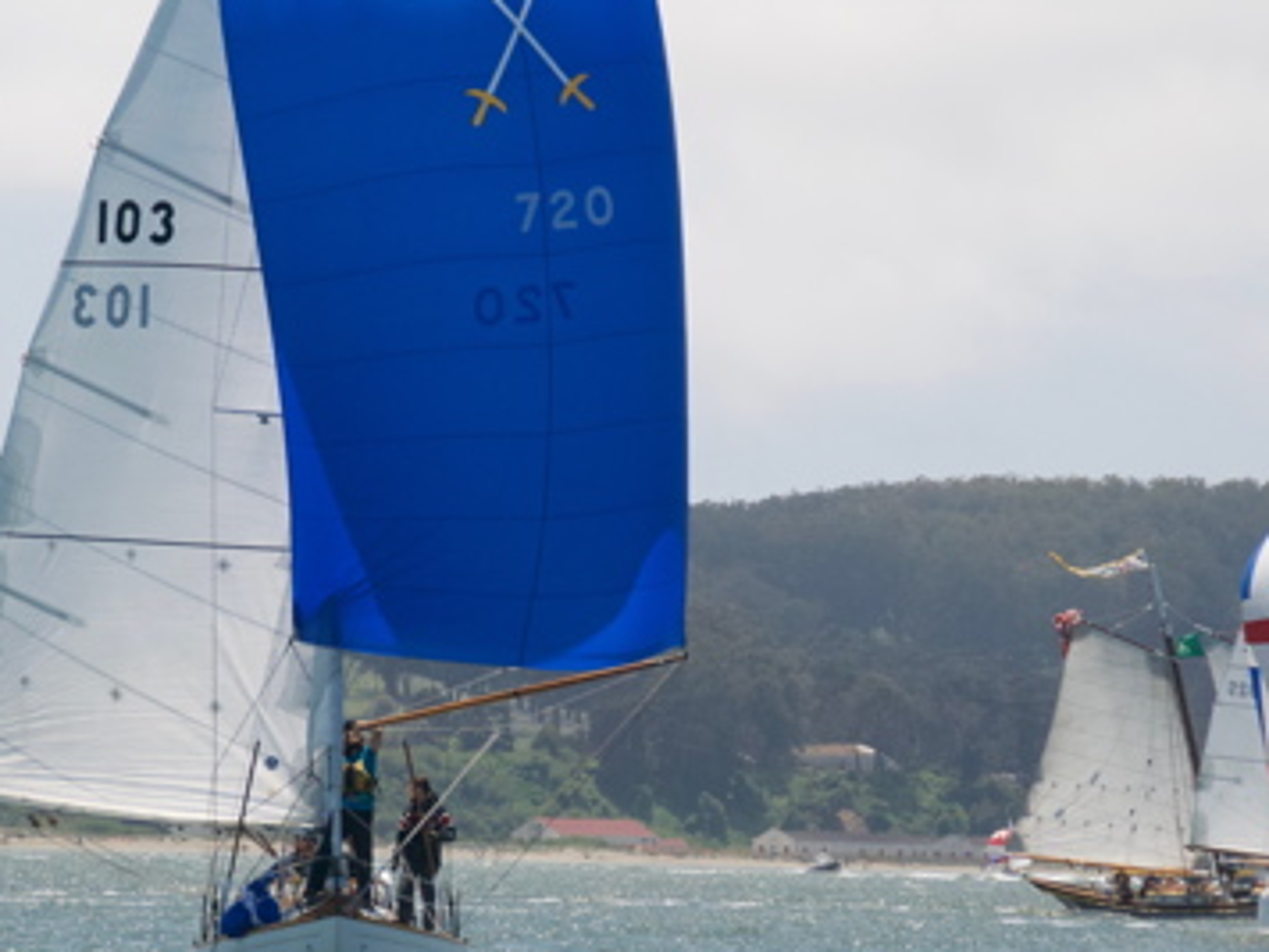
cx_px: 629
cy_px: 535
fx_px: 9751
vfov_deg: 5.6
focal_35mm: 266
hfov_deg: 7.4
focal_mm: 112
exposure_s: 1/4000
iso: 800
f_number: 5.6
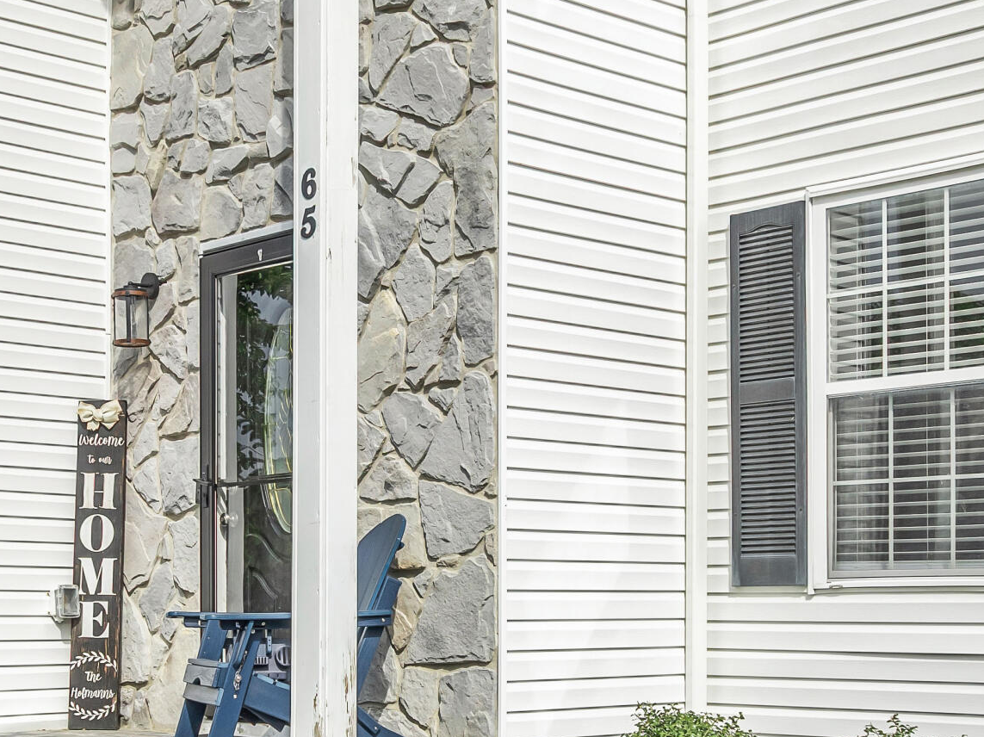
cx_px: 482
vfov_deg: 22.8
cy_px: 620
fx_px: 1790
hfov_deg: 30.7
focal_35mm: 63
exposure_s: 1/800
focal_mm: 12.29
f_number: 2.8
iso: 110
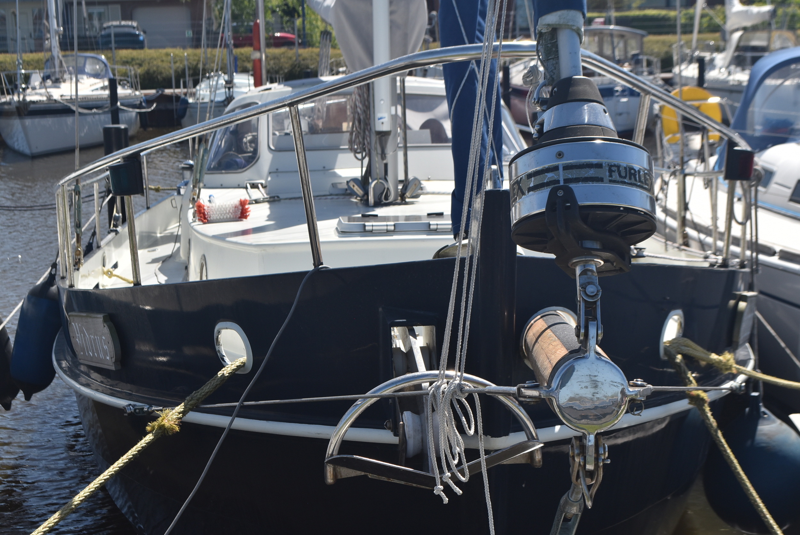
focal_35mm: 66
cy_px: 268
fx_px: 1468
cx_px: 400
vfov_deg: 20.6
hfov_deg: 30.5
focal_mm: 44
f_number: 10
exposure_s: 1/400
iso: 200
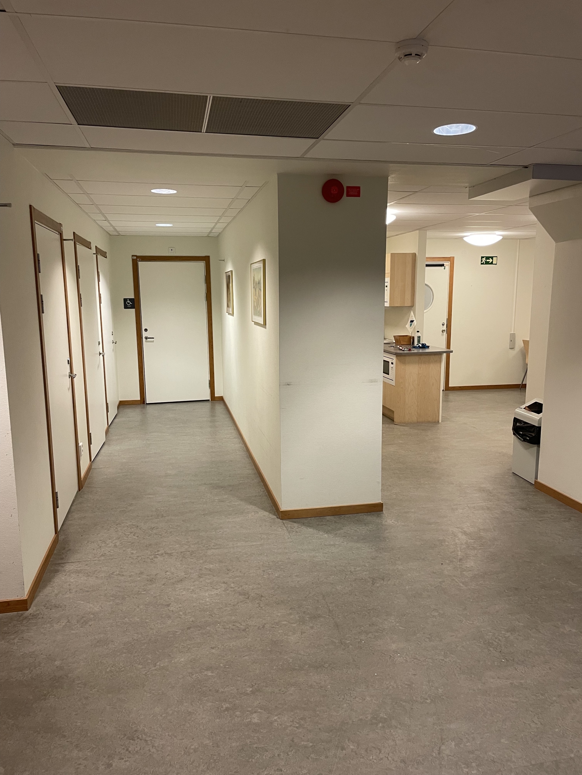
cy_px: 388
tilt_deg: -9.3
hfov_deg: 53.1
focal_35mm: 26
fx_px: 583
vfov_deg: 67.3
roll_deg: +0.6
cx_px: 291
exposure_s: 1/50
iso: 125
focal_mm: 4.2
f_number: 1.6
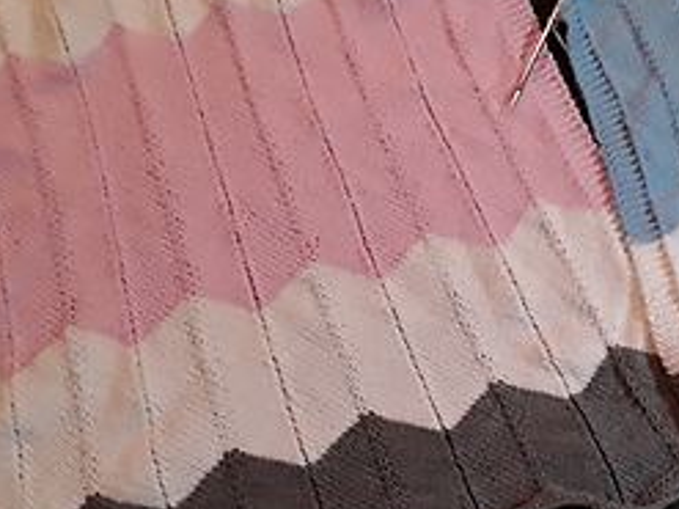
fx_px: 1372
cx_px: 561
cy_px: 322
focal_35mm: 70
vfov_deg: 20.9
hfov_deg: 27.1
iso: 160
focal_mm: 2.91
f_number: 1.9
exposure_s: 1/17
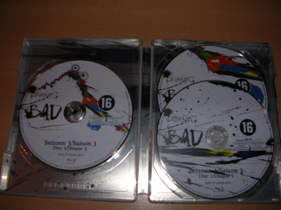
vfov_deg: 40.6
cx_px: 140
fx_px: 284
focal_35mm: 35
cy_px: 105
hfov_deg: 52.7
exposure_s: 1/60.1
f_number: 2.8
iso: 50
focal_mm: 5.8
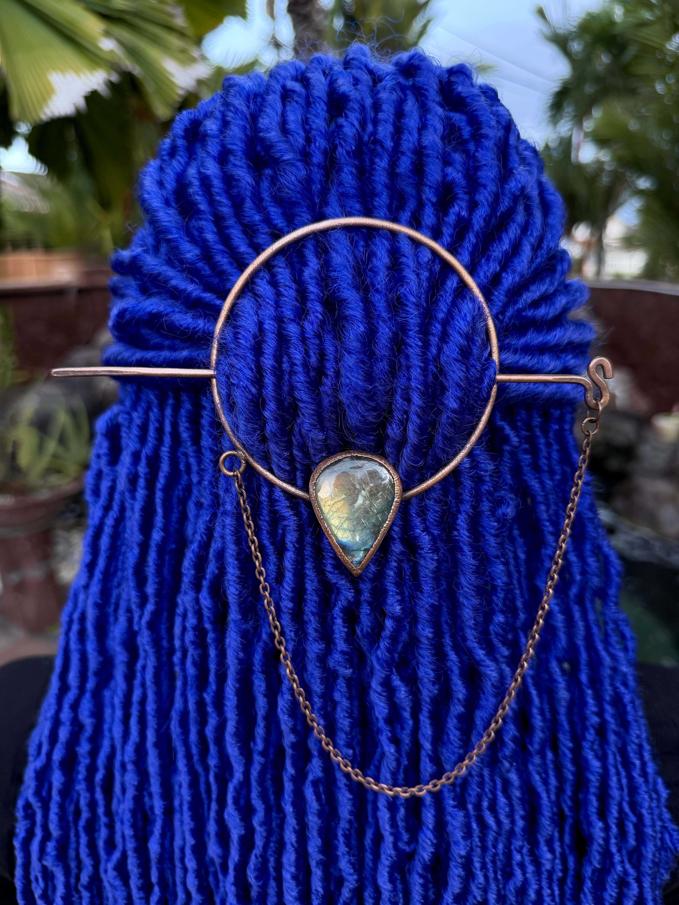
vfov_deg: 71.6
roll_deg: -0.1
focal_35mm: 24
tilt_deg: -15.4
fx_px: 628
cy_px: 452
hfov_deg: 56.8
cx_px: 340
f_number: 1.78
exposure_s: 1/196
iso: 200
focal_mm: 6.76
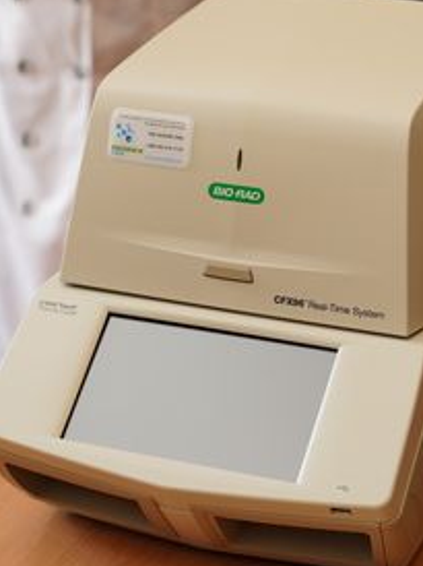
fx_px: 1828
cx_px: 163
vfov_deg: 17.6
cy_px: 265
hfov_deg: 13.2
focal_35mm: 112
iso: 1250
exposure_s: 1/100
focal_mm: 71
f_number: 4.5
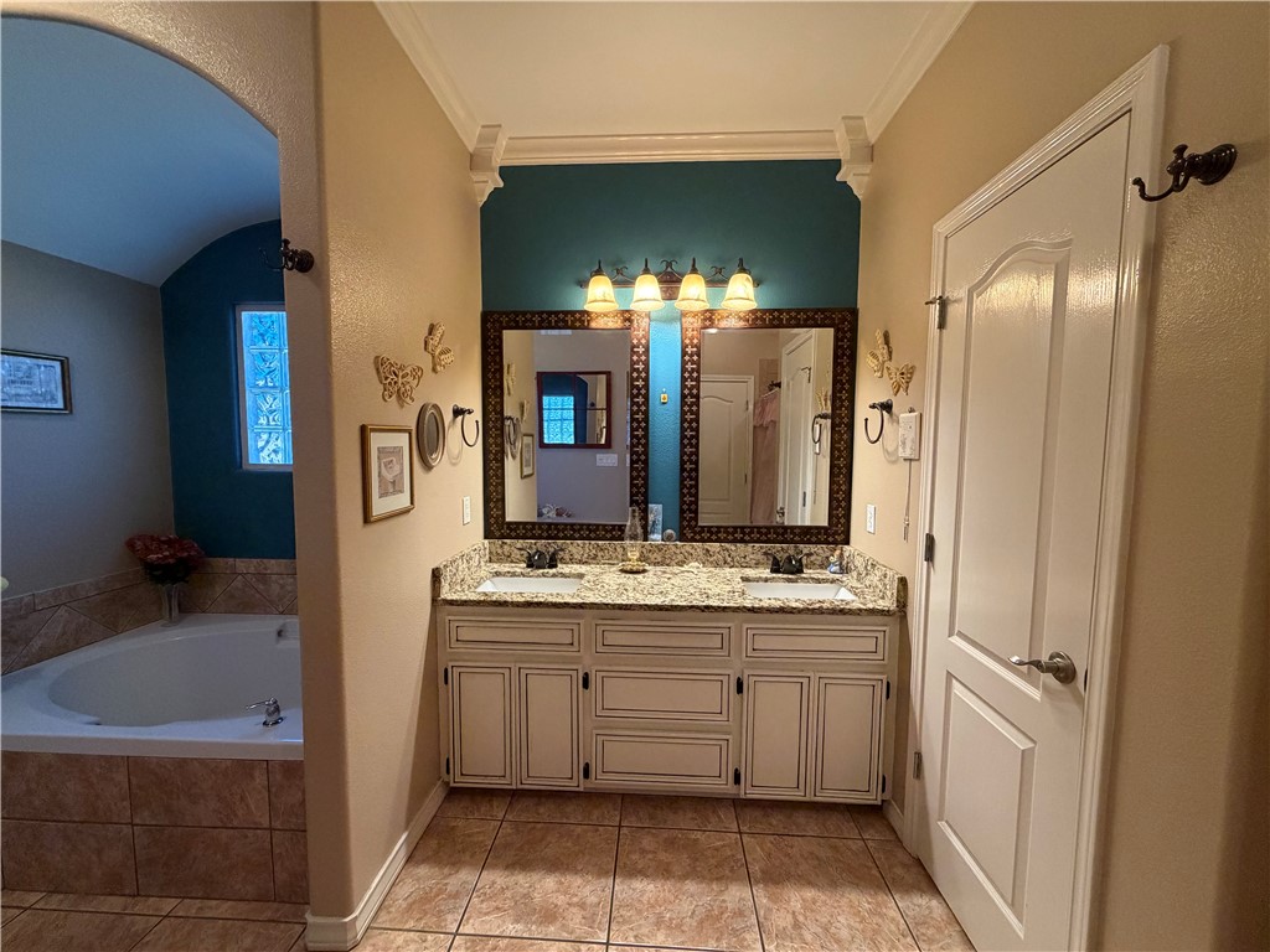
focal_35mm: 14
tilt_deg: -4.6
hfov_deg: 102.1
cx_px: 635
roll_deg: +0.0
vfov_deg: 85.7
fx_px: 514
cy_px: 476
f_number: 2.2
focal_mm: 2.22
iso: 400
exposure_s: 1/60
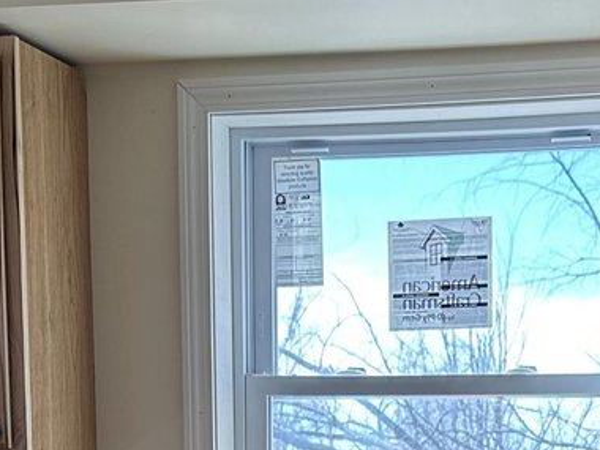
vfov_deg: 13.6
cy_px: 720
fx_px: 1751
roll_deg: -0.9
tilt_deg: -7.4
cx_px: 448
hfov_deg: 19.3
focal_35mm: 101
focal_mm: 6.86
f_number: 1.78
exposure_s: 1/219
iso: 80
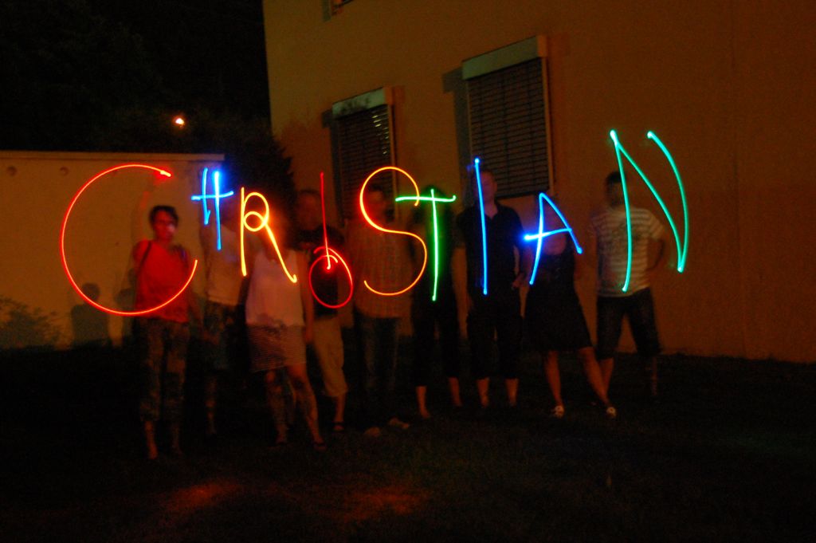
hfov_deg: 45.0
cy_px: 272
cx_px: 408
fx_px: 985
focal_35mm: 44
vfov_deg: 30.8
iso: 1600
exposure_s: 4.3
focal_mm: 29
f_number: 4.2
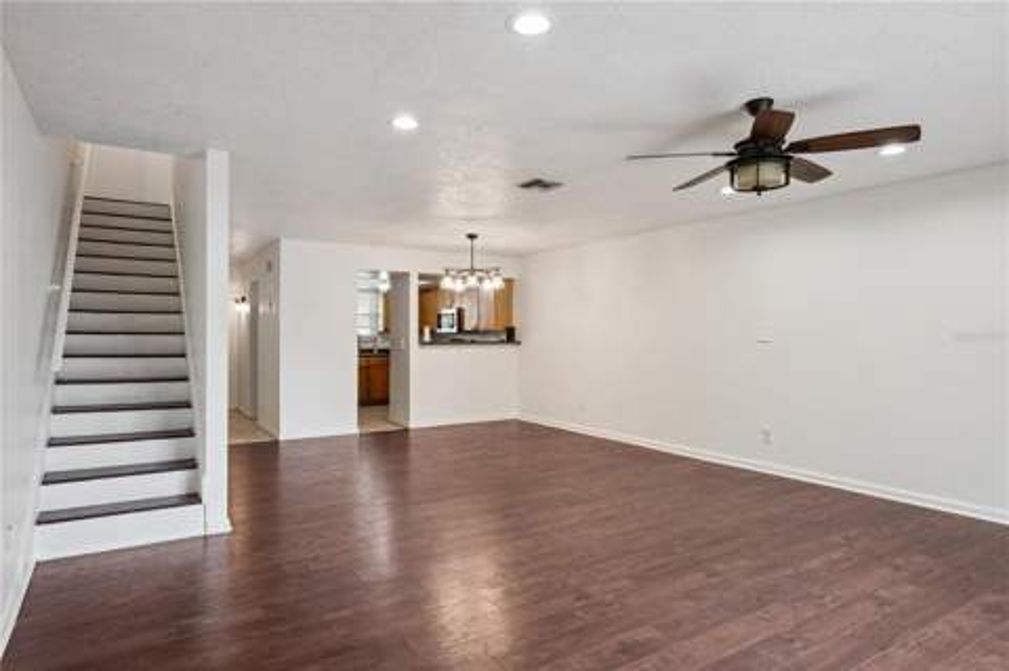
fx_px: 574
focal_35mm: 20
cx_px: 504
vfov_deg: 60.6
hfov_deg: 82.6
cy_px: 336
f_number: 9
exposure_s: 1/5
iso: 200
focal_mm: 20.5
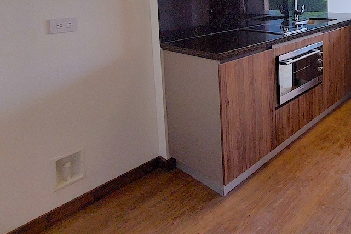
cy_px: -12
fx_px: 263
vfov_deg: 40.4
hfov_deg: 57.3
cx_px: 320
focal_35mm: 27
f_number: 2.2
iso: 50
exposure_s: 1/123
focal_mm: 1.74
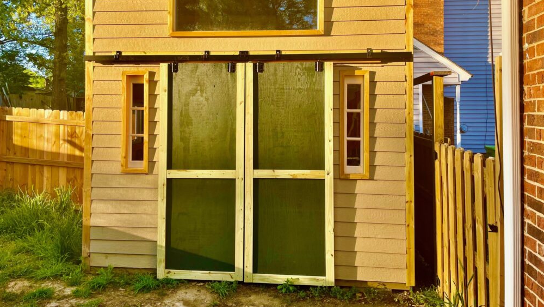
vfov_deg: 39.9
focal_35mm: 29
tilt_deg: -0.2
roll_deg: +0.0
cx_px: 267
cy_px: 110
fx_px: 418
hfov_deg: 66.0
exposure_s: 1/963
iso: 50
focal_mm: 4.2
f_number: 1.6
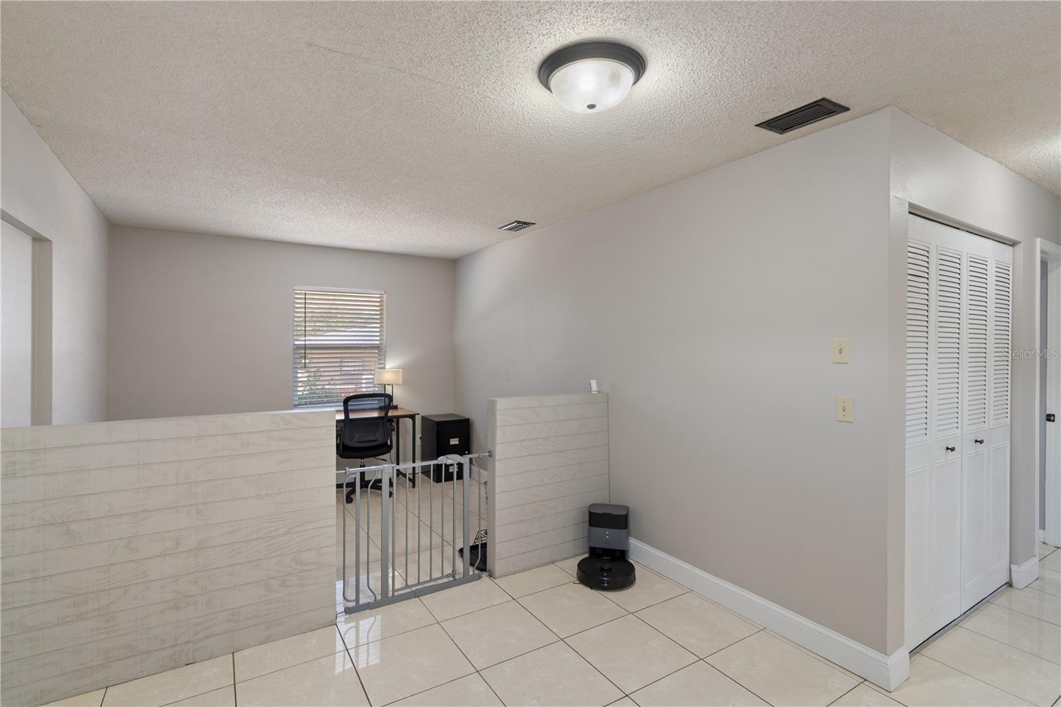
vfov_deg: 73.7
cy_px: 354
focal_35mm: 16
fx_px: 471
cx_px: 530
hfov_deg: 96.7
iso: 320
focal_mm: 16
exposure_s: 1/3
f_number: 9
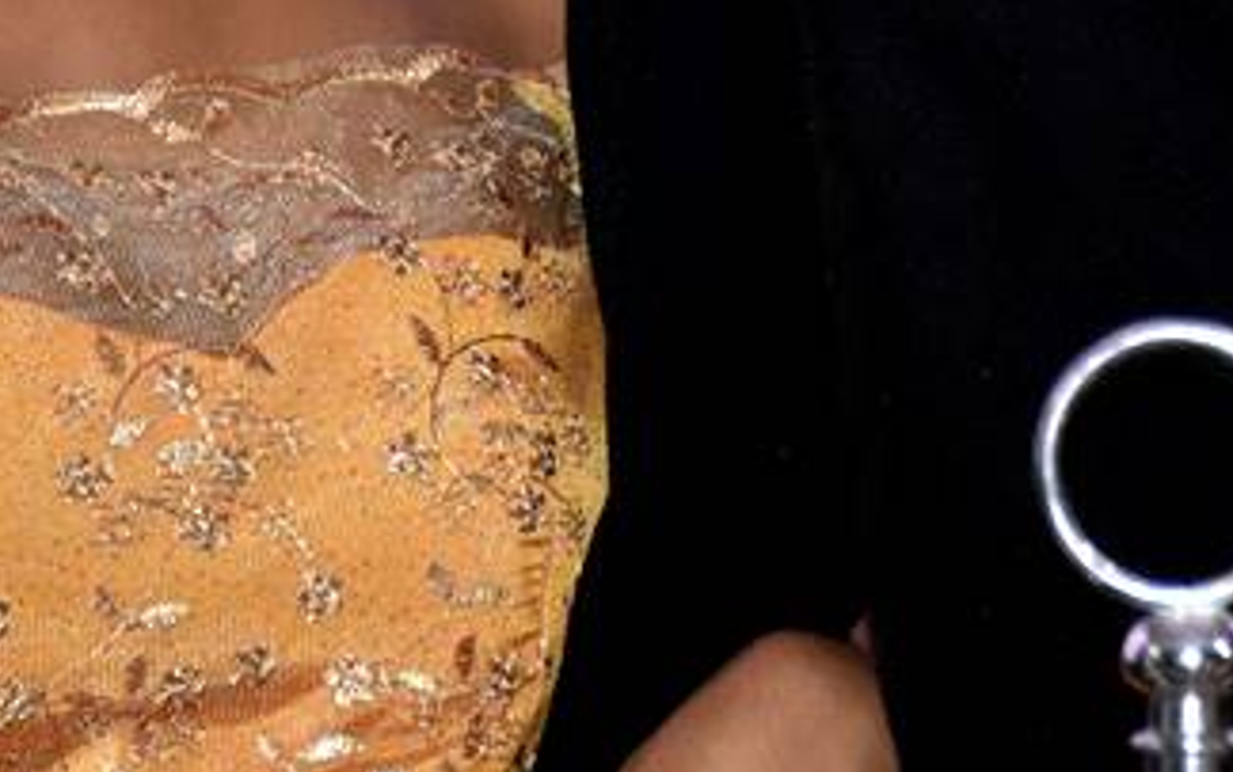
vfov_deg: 2.3
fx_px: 19033
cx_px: 754
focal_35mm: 566
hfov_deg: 3.7
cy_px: -316
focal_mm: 100
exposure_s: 1/80
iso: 2000
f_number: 5.6
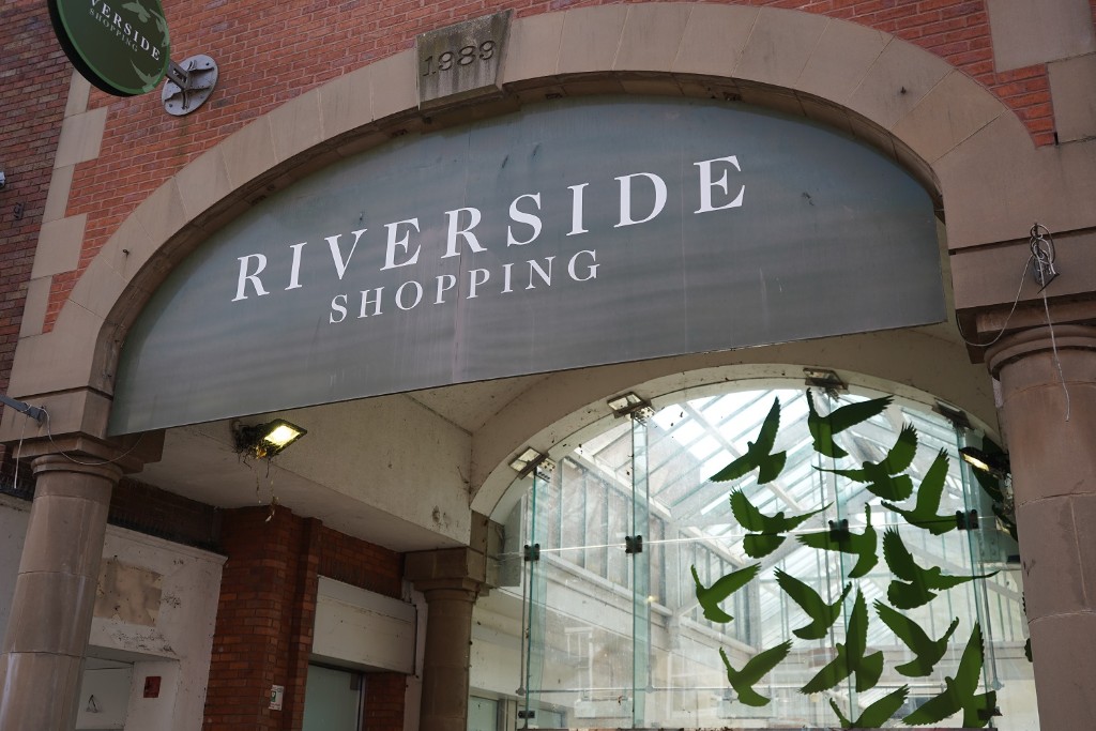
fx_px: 1096
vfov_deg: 36.9
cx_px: 548
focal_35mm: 36
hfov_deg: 53.1
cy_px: 366
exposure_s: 1/200
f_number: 4.5
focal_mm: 36
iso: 100
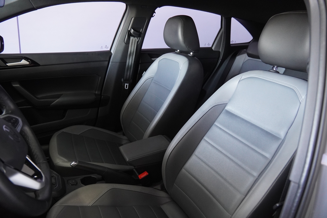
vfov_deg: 50.4
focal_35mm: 26
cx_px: 164
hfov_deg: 70.4
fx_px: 232
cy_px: 109
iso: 1600
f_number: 2.8
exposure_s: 1/160
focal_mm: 17
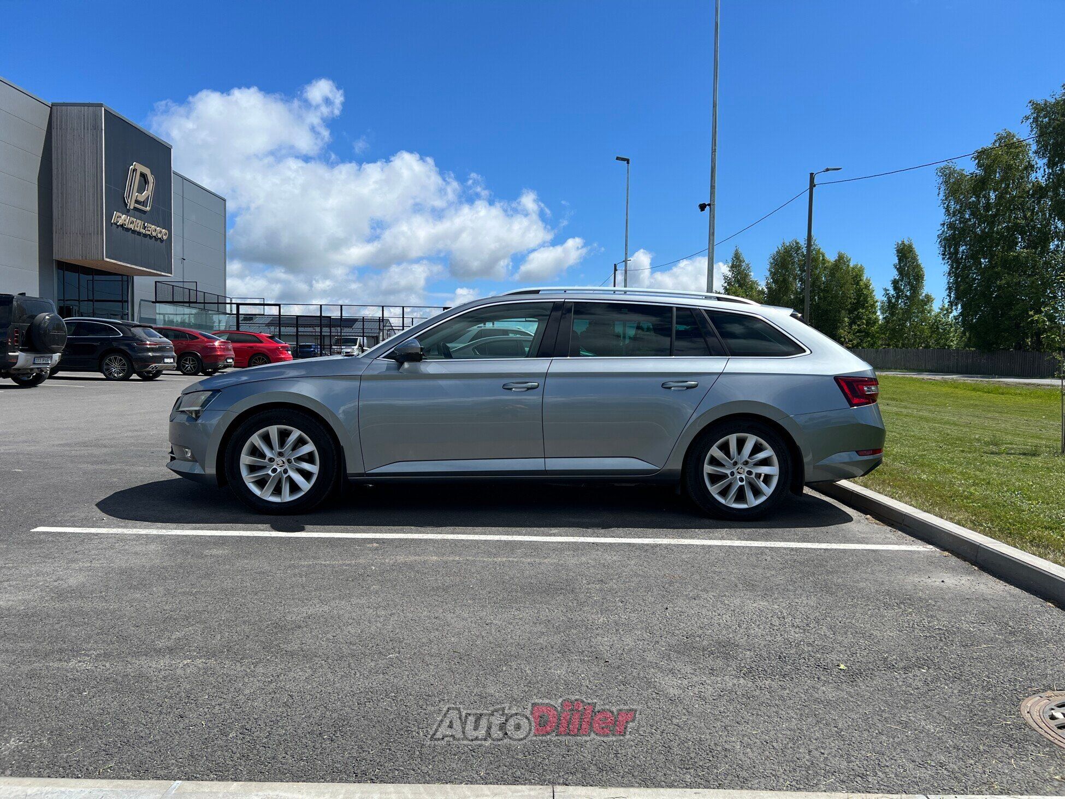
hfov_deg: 67.3
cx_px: 532
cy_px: 400
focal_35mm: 26
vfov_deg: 53.1
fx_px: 800
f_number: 1.5
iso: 50
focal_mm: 5.7
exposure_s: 1/5319
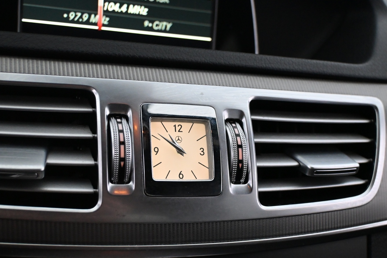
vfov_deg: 28.6
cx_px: 183
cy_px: 146
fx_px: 505
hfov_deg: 41.9
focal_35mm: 47
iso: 4000
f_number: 4.5
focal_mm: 26
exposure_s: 1/60
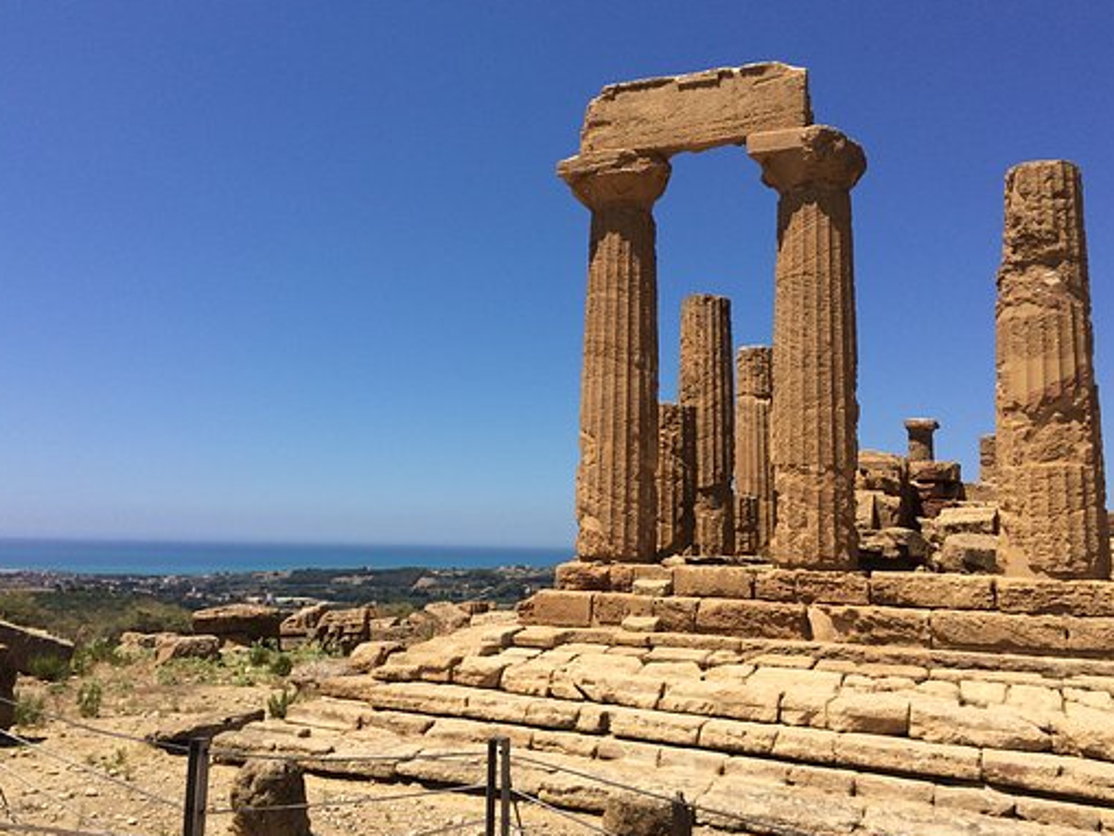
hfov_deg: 55.3
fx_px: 1062
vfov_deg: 43.0
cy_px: 409
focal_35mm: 33
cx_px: 549
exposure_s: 1/2933
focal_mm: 4.12
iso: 40
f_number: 2.2
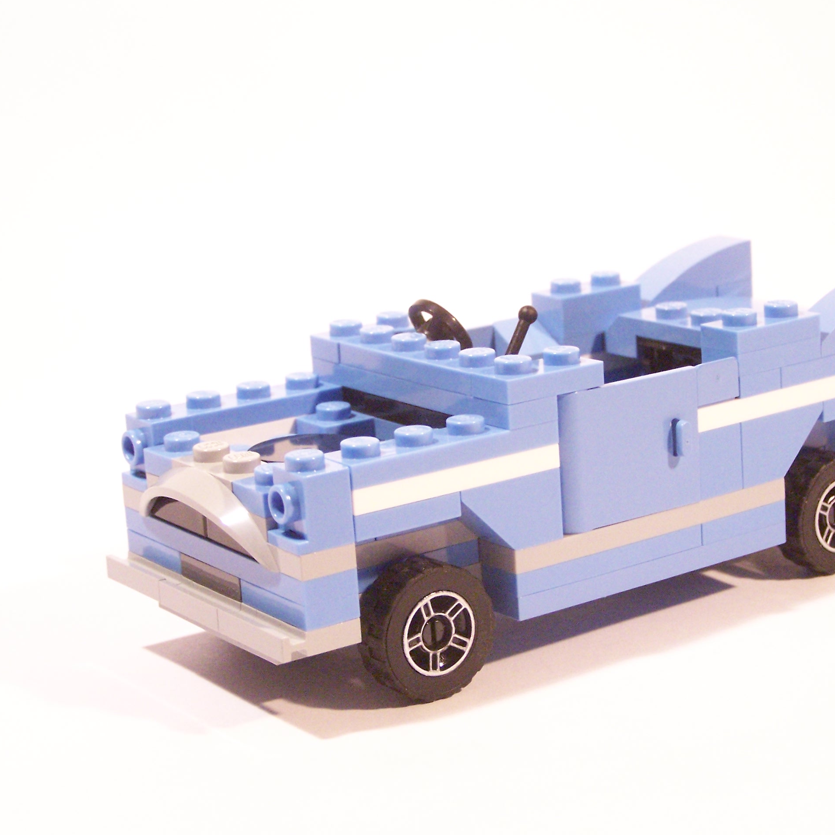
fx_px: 2183
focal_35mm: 80
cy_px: 417
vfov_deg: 21.7
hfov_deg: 21.6
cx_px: 538
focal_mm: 11.1
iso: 400
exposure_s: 1/30
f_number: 3.2
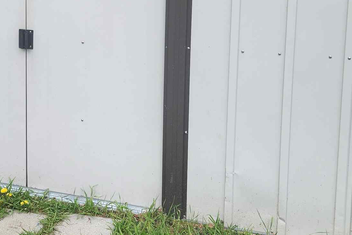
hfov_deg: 29.3
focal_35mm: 67
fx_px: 655
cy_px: 58
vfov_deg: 20.1
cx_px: 64
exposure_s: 1/917
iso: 20
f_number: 1.8
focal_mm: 5.4
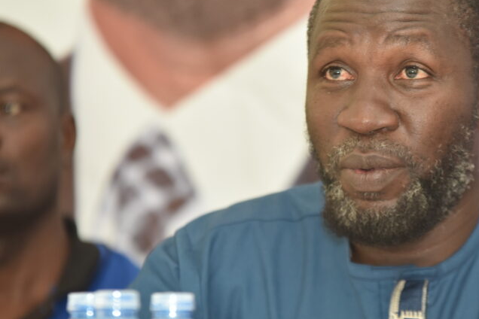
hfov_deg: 6.4
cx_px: 337
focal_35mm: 322
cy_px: 119
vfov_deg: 4.3
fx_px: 4284
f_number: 3.2
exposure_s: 1/250
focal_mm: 200
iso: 1000
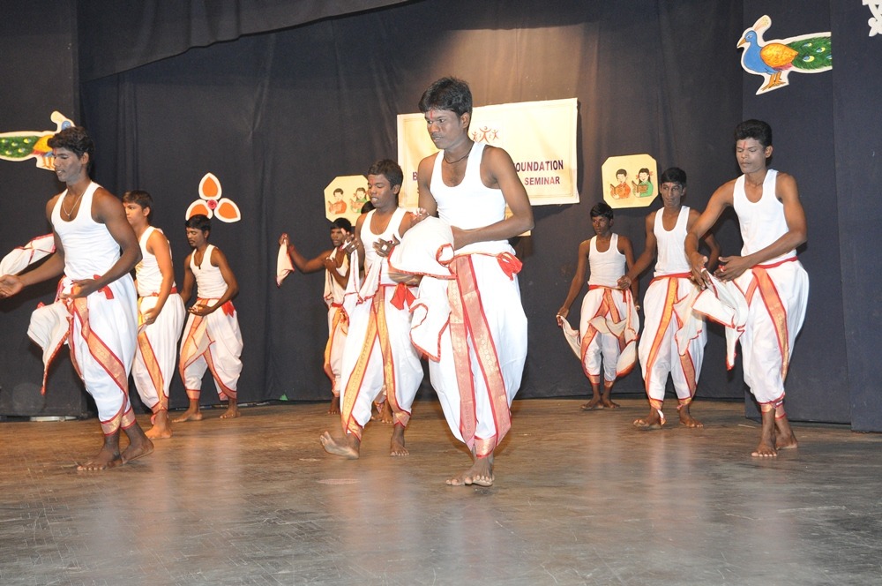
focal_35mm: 48
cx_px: 441
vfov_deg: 28.0
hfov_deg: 41.2
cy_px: 293
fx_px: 1174
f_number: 6.3
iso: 1600
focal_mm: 32
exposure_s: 1/60
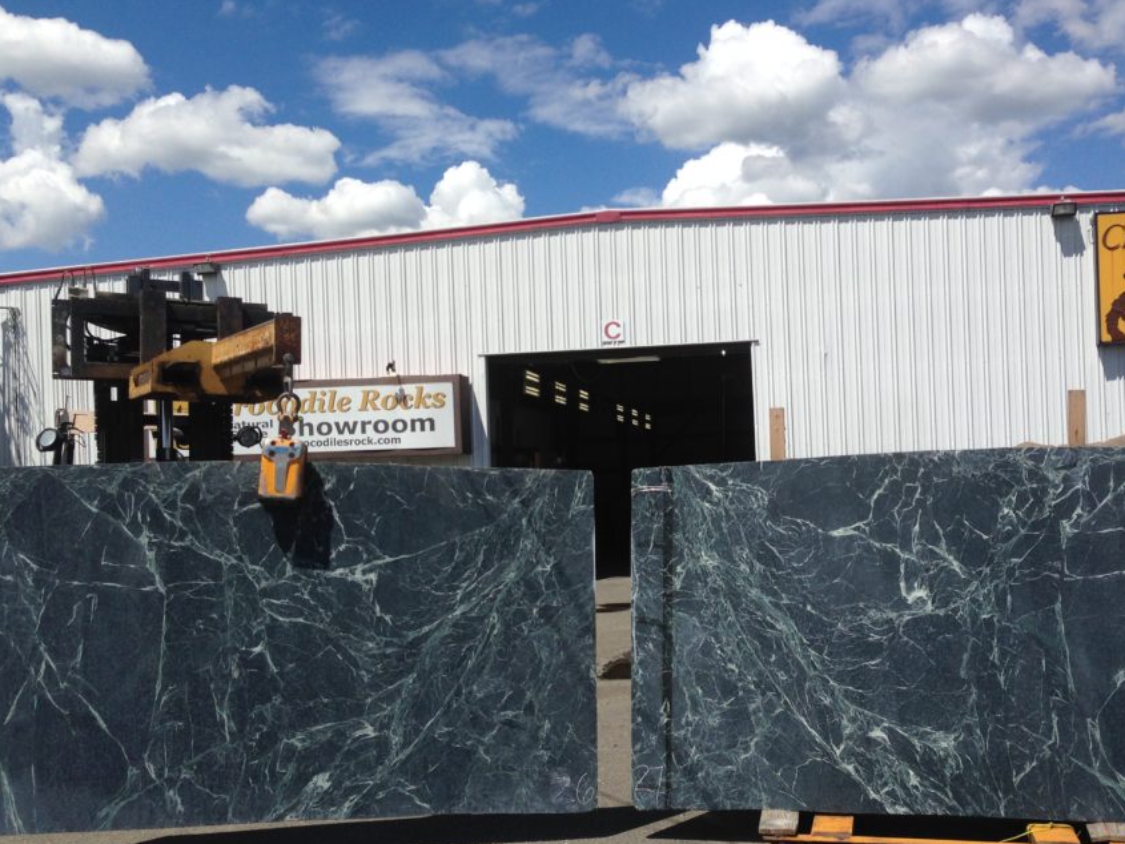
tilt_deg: +1.1
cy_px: 466
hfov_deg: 46.7
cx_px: 631
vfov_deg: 35.9
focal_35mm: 40
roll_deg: +1.4
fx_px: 1300
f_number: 2.4
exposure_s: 1/2857
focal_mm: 4.12
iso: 50
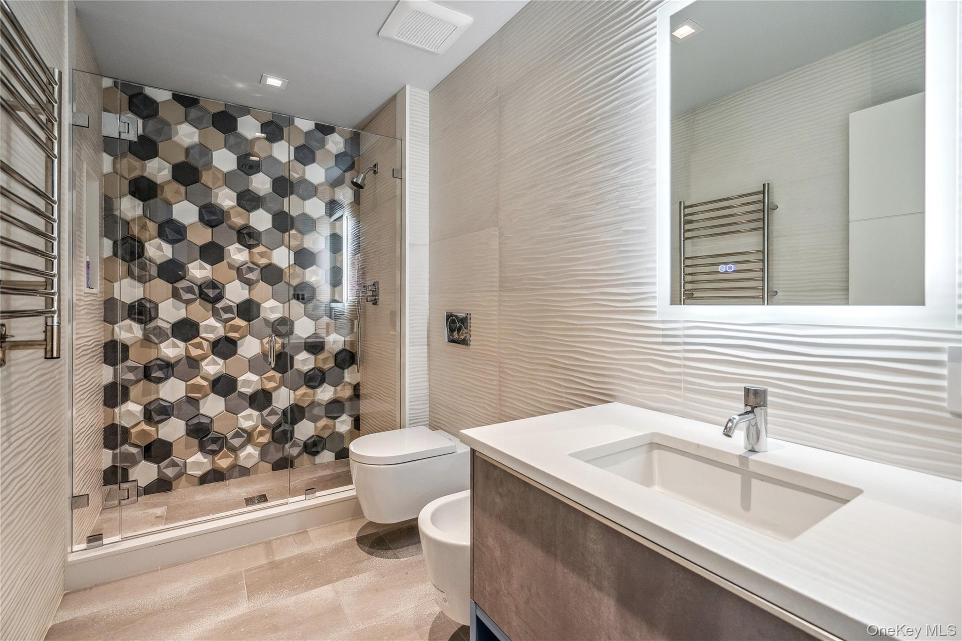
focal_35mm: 16
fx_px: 427
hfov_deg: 96.7
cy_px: 320
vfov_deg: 73.7
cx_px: 481
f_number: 5.6
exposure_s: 1/80
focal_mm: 16
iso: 800
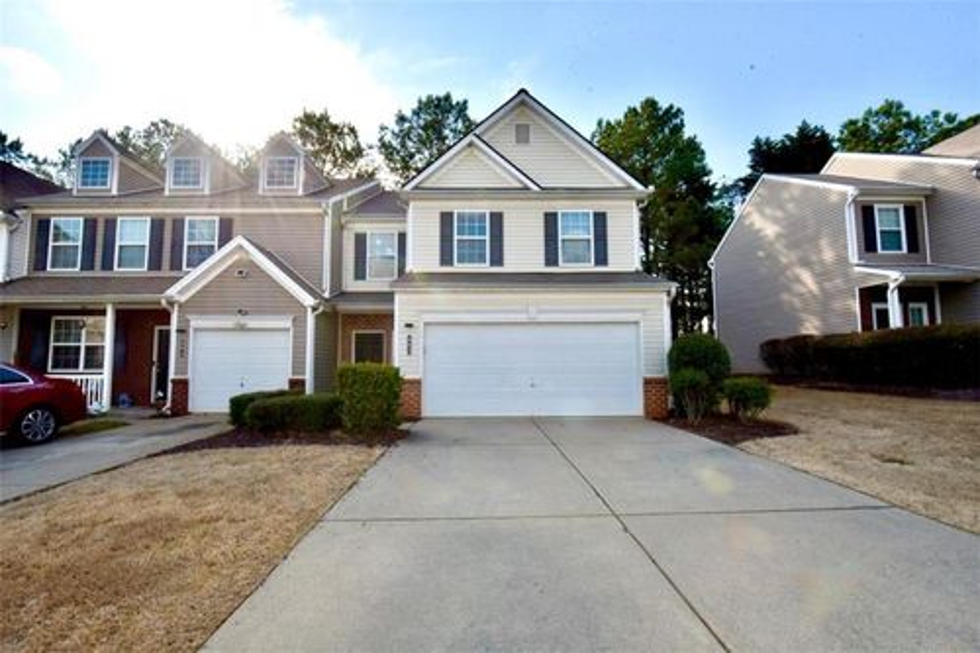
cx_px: 490
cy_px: 326
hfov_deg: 96.8
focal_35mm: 16
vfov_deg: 73.7
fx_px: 435
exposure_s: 1/200
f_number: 22
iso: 800
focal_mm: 16
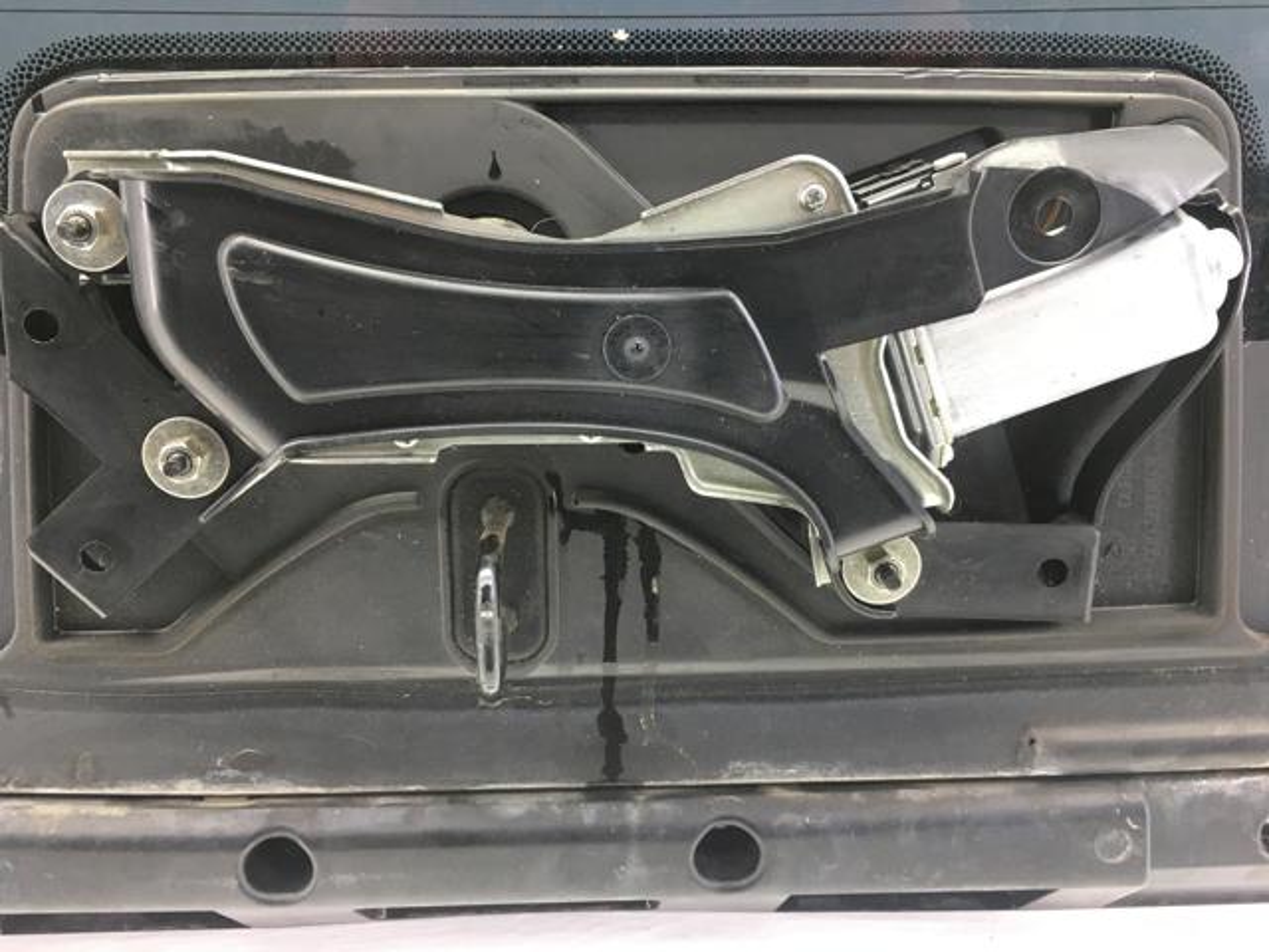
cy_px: 476
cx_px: 634
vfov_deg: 48.2
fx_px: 1063
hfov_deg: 61.7
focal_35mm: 29
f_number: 2.2
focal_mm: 4.15
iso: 100
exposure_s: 1/33
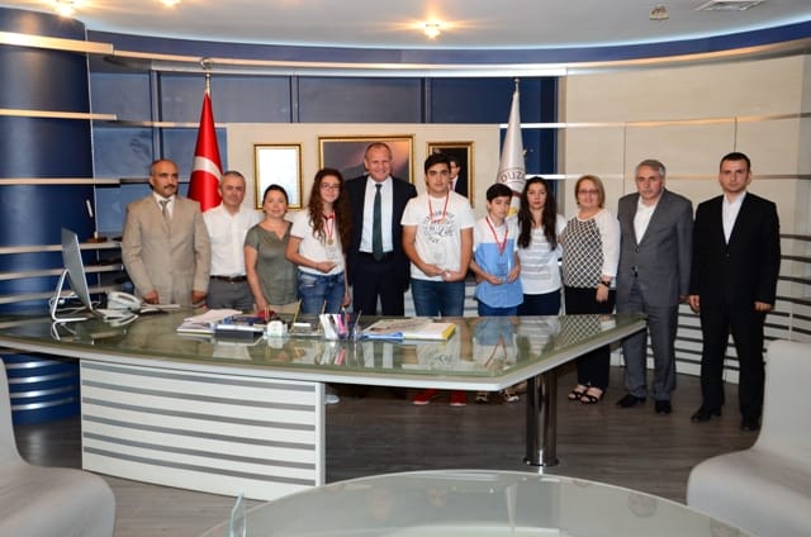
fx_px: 877
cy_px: 268
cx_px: 406
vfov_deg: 34.1
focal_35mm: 39
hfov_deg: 49.6
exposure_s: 1/60
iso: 1000
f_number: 7.1
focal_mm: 26
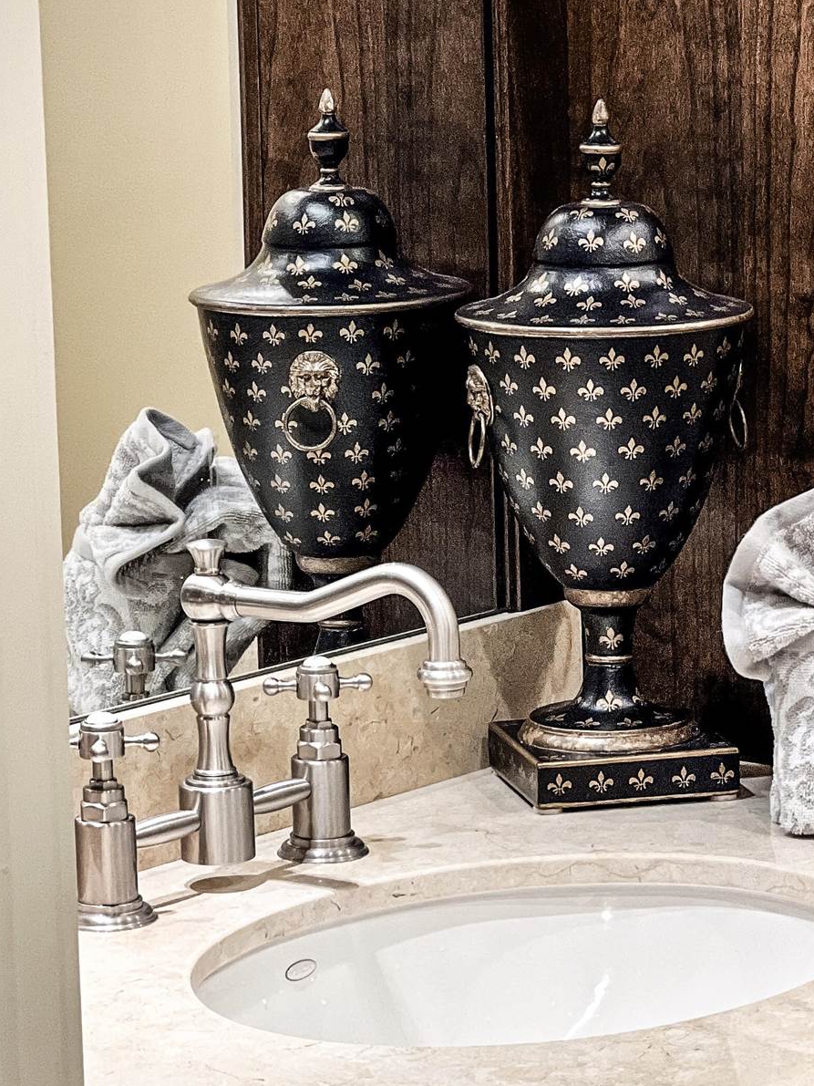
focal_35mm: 149
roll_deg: +1.5
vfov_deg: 13.3
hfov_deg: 9.9
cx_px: 578
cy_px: 609
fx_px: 4673
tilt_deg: -10.0
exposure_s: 1/40
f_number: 2.8
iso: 160
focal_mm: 9
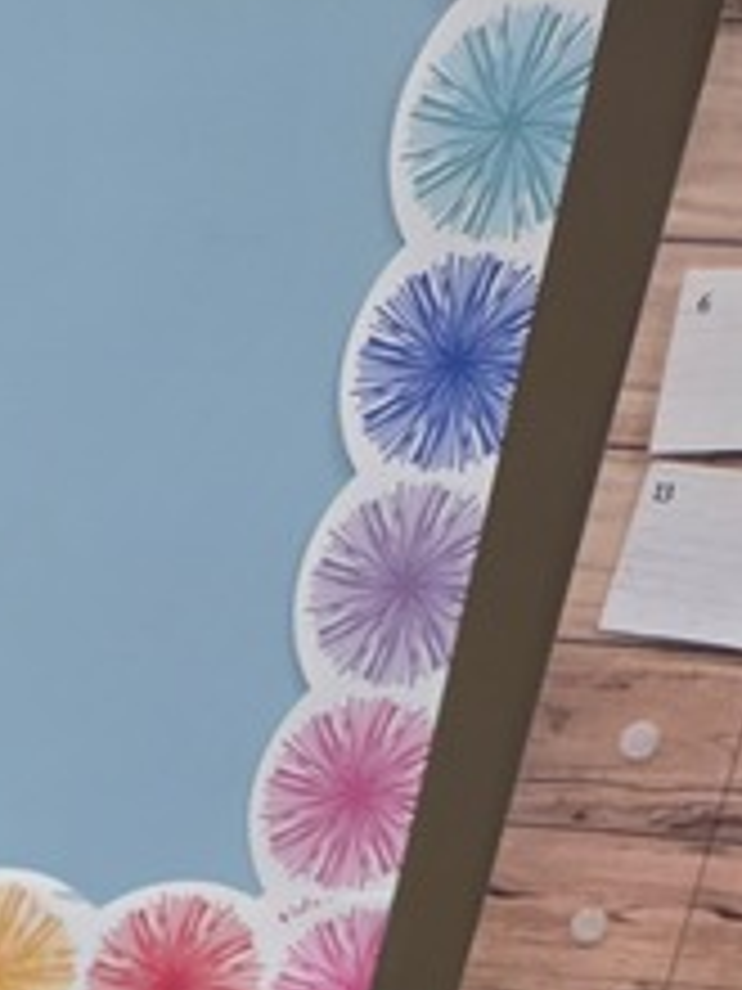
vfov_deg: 13.8
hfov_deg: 11.8
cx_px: -904
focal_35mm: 107
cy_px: 2286
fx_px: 3058
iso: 320
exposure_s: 1/120
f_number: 1.8
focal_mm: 5.4
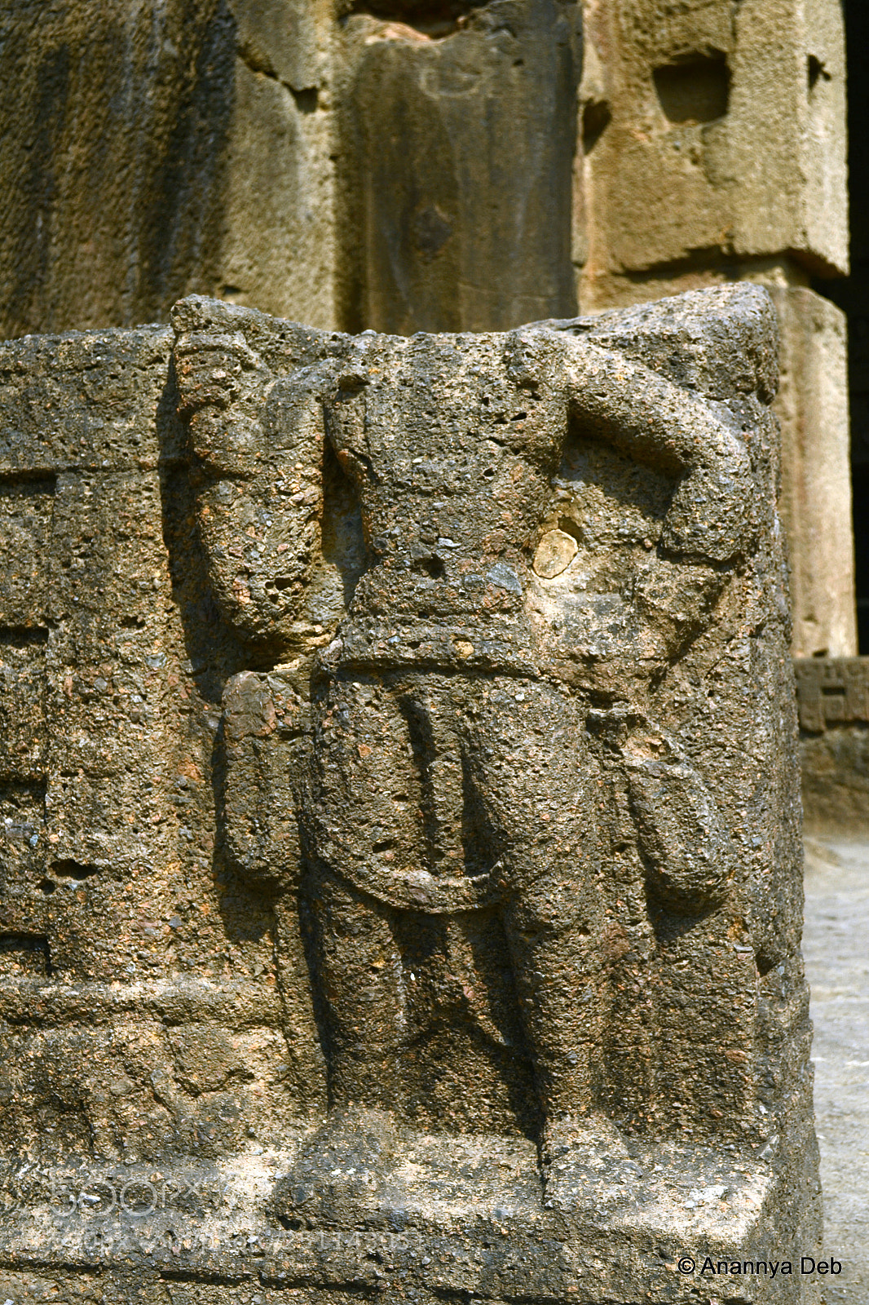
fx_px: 1739
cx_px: 434
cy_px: 652
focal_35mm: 48
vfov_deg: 41.1
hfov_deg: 28.1
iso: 100
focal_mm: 32
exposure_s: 1/500
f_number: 5.6
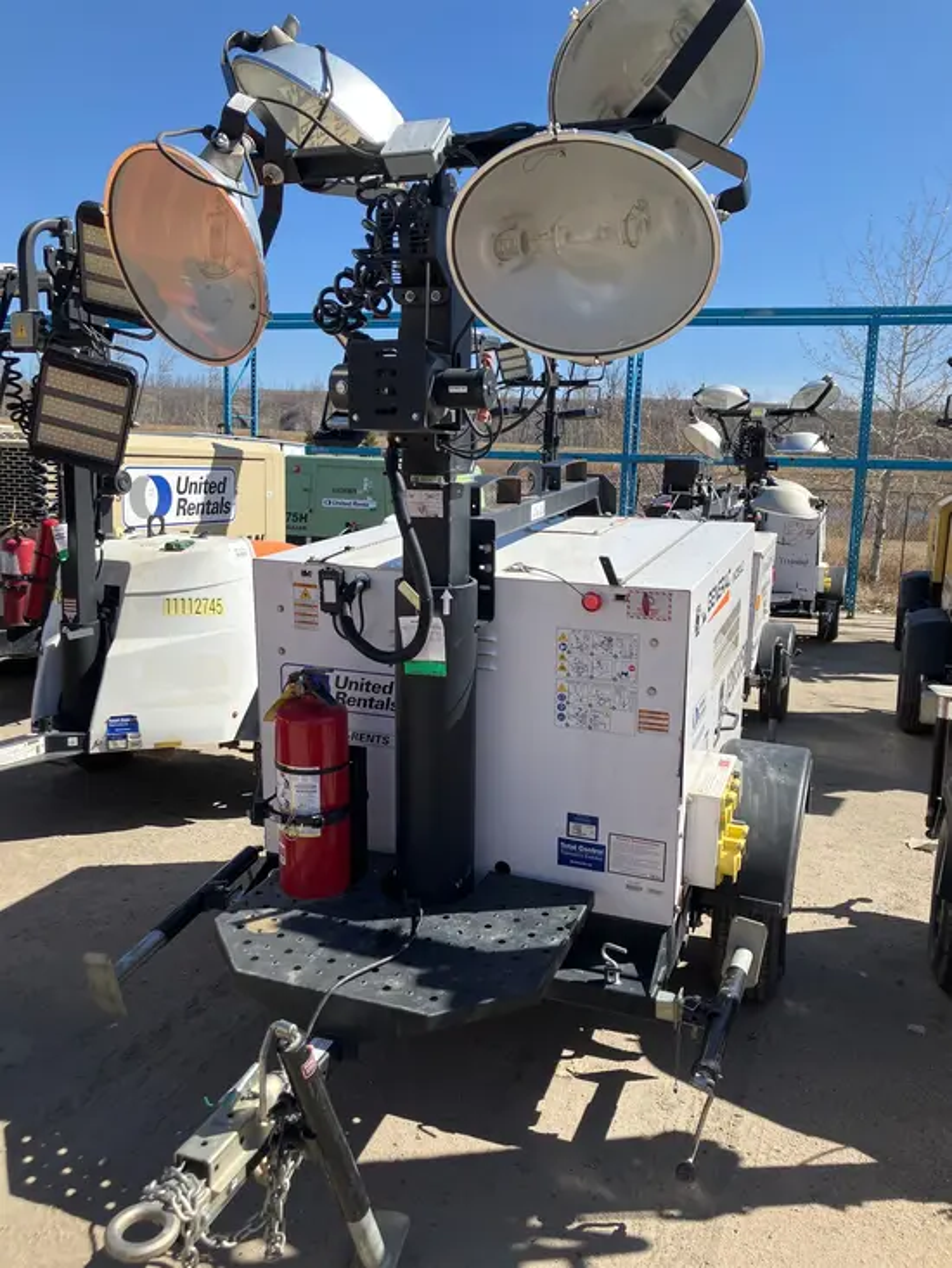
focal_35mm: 28
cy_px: 634
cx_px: 476
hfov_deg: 49.8
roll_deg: -2.8
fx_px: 1026
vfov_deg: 63.4
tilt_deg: -8.1
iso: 32
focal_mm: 3.99
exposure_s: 1/1567
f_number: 1.8
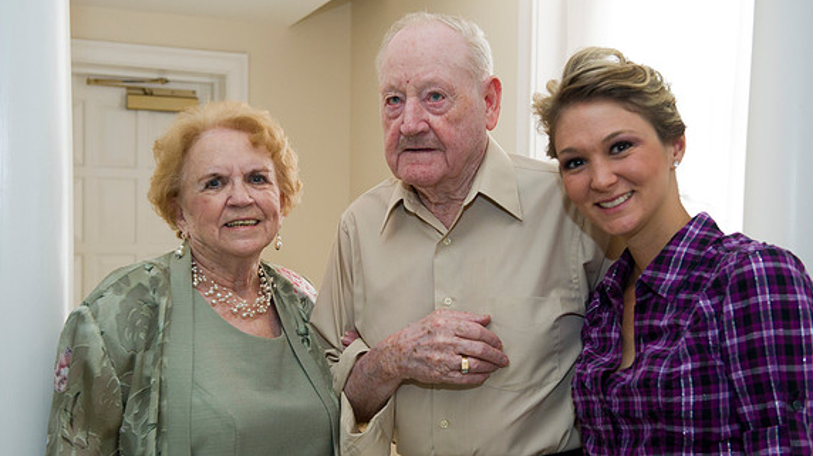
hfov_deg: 40.6
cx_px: 404
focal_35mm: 51
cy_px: 243
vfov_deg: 23.5
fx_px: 1099
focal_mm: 48
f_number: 4
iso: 1250
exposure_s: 1/80
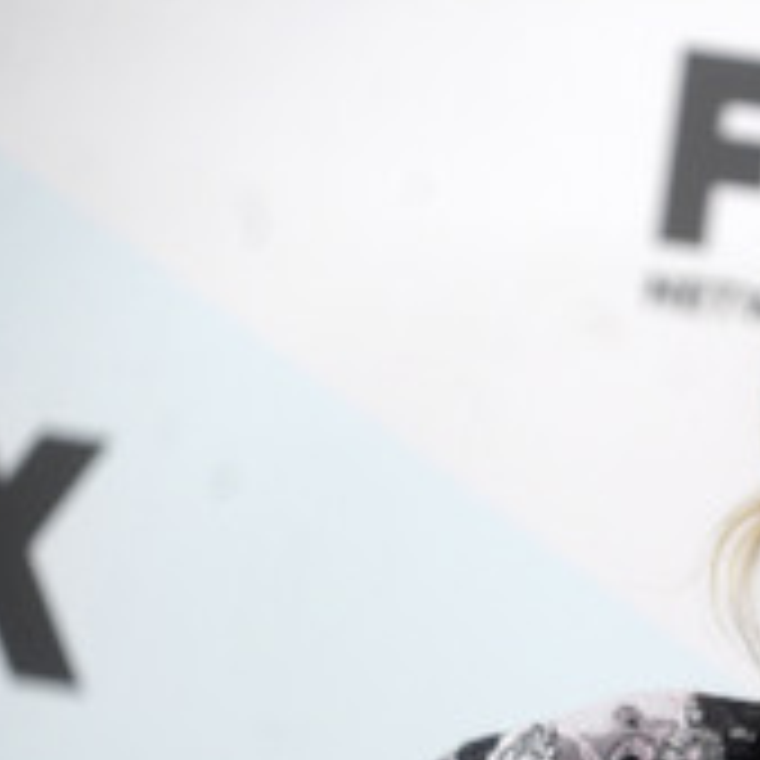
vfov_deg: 4.4
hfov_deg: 4.4
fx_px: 9861
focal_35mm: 397
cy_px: 630
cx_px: 854
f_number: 4
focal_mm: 175
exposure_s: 1/320
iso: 1600
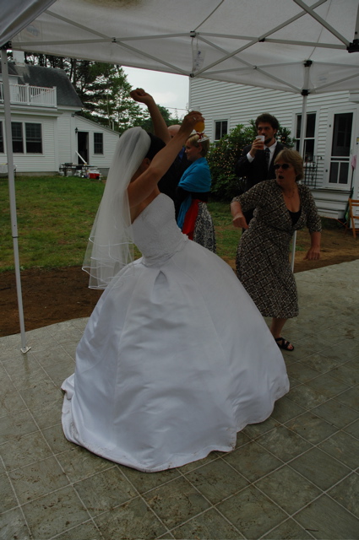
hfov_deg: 47.8
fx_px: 405
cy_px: 270
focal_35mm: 27
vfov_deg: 67.4
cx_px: 180
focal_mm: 18
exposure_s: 1/125
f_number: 5.6
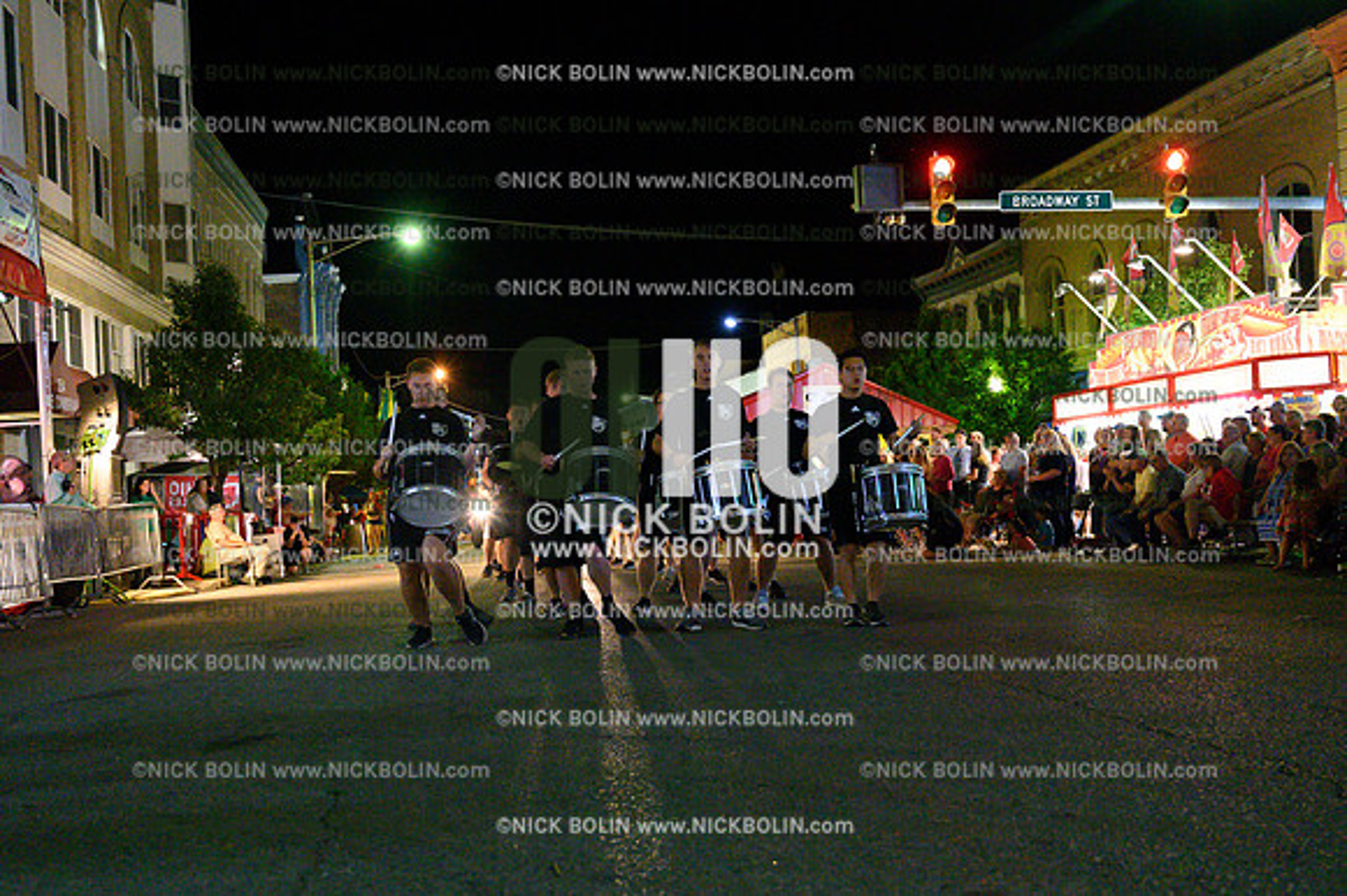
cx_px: 674
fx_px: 1533
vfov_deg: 32.6
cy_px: 448
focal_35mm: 41
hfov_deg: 47.4
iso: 32000
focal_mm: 41
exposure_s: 1/400
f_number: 4
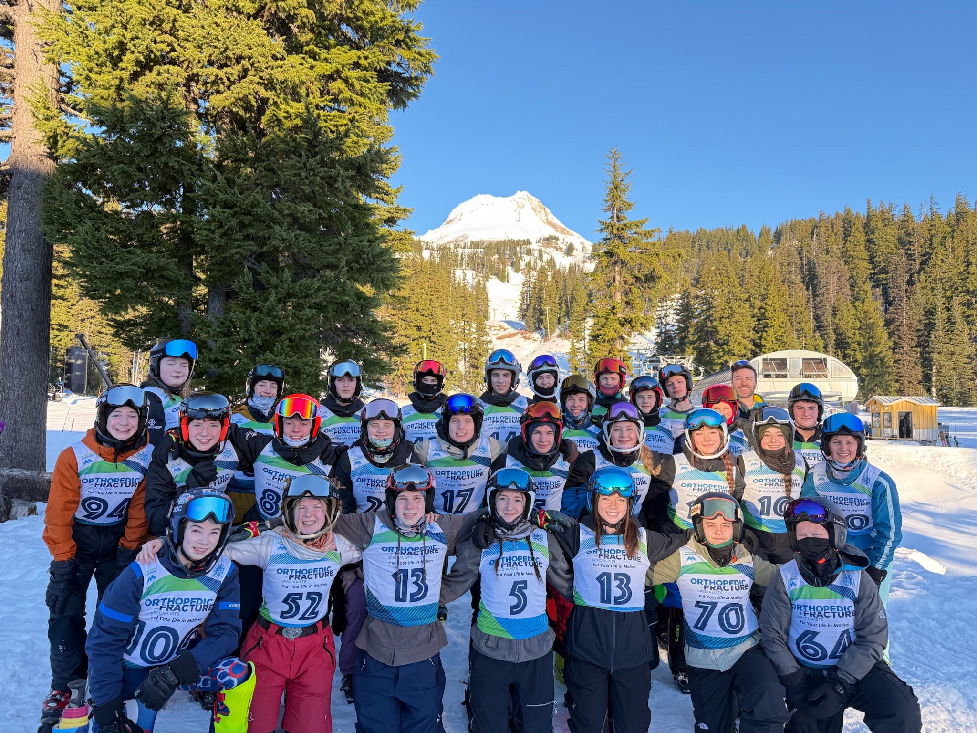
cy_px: 366
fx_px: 677
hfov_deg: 71.6
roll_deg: +0.0
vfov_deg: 56.8
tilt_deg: +5.7
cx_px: 488
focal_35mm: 24
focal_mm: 6.76
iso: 100
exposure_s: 1/376
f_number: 1.78
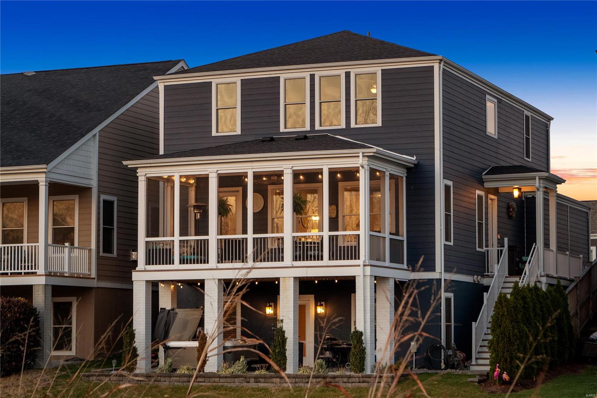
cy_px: 199
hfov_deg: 20.4
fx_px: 1658
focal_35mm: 100
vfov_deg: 13.7
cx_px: 298
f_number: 6.3
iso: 400
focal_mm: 50
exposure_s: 1/40
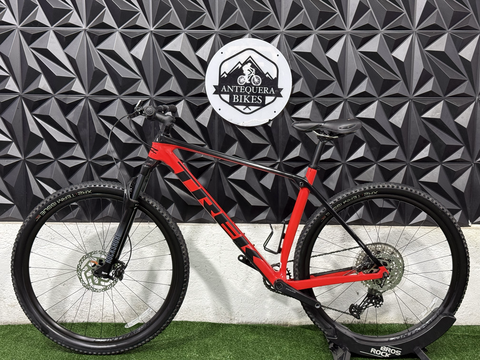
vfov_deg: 30.3
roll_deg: -0.3
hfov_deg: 39.7
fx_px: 666
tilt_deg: -7.5
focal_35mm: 48
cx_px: 240
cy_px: 180
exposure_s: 1/60
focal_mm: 6.76
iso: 200
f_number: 1.78
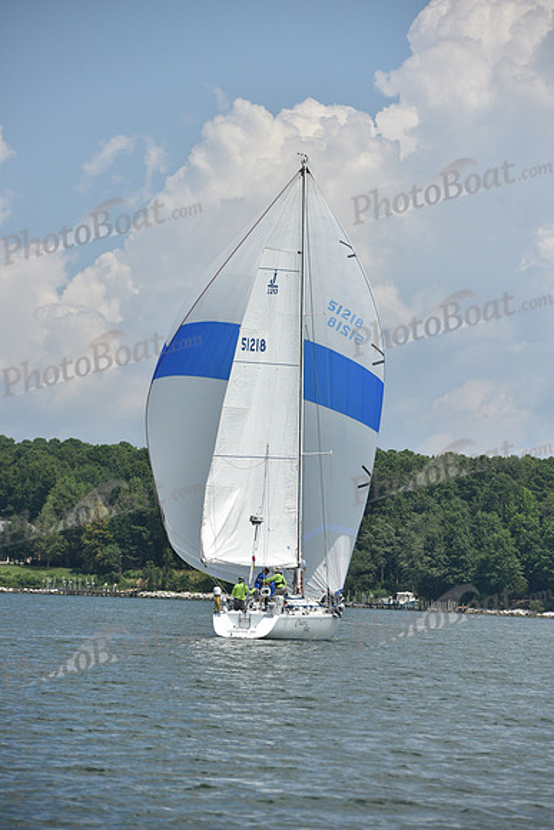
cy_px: 415
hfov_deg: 6.9
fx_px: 4614
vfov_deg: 10.3
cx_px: 277
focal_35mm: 200
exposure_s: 1/2000
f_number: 8
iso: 320
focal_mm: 200
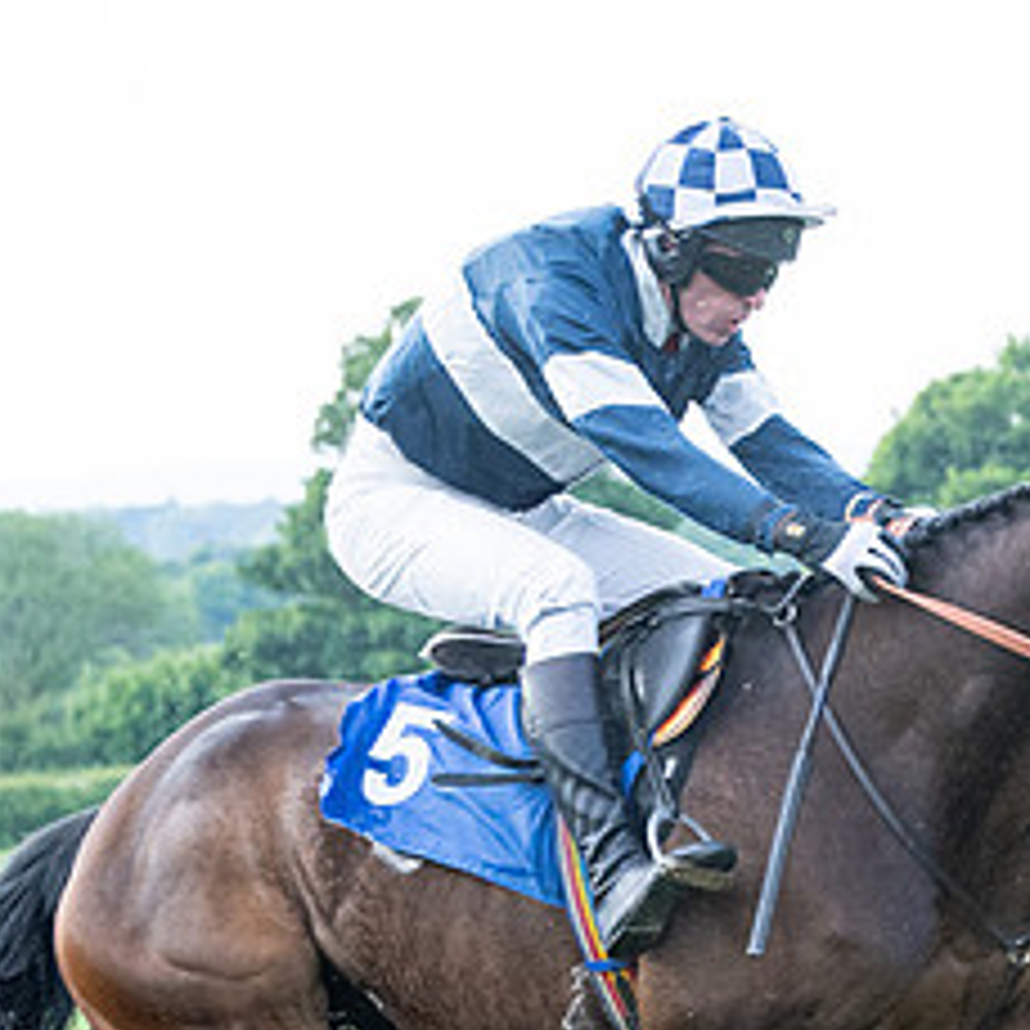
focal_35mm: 280
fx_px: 9426
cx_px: 1780
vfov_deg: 6.2
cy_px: 908
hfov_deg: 6.1
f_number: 4
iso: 1000
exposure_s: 1/2500
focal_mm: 70
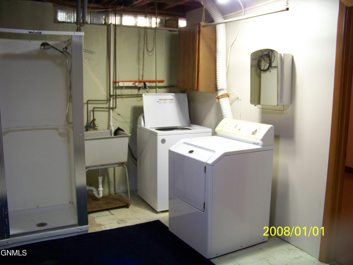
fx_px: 337
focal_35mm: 33
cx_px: 176
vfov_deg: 42.9
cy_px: 132
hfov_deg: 55.4
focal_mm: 5.85
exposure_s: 1/30
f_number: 2.8
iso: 200
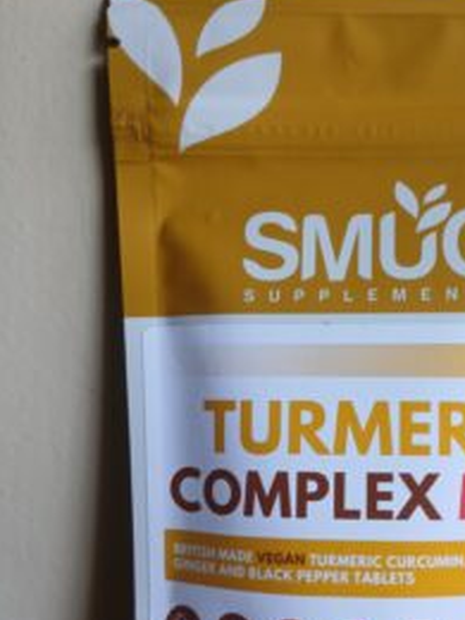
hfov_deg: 35.1
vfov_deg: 46.6
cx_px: 353
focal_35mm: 40
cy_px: 370
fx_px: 716
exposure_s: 1/50
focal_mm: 3.98
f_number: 1.8
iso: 80
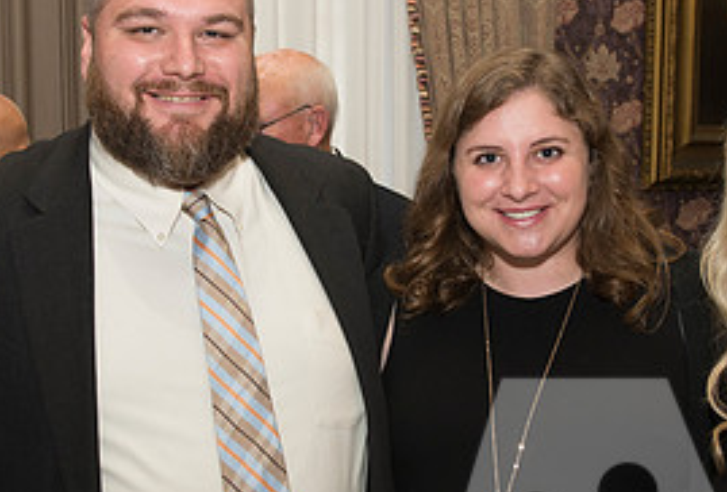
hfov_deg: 27.6
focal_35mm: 73
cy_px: 324
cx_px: 352
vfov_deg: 18.8
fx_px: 1481
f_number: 5.6
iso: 1000
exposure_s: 1/80
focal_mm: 32
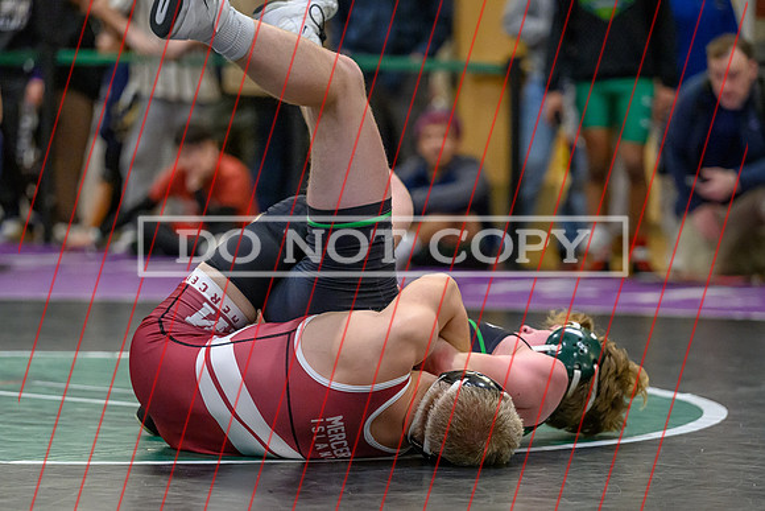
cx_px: 362
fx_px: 3454
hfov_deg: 12.6
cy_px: 328
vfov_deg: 8.4
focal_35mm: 163
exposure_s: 1/800
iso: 7200
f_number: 2.8
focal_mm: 125
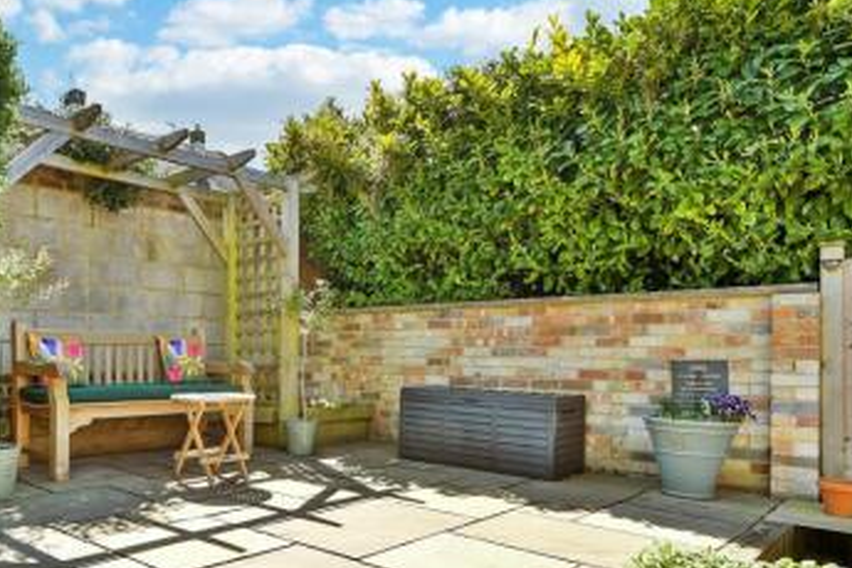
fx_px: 686
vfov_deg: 44.6
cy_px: 352
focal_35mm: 29
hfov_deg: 62.4
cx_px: 301
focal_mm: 14
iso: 160
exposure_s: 1/50
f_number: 8
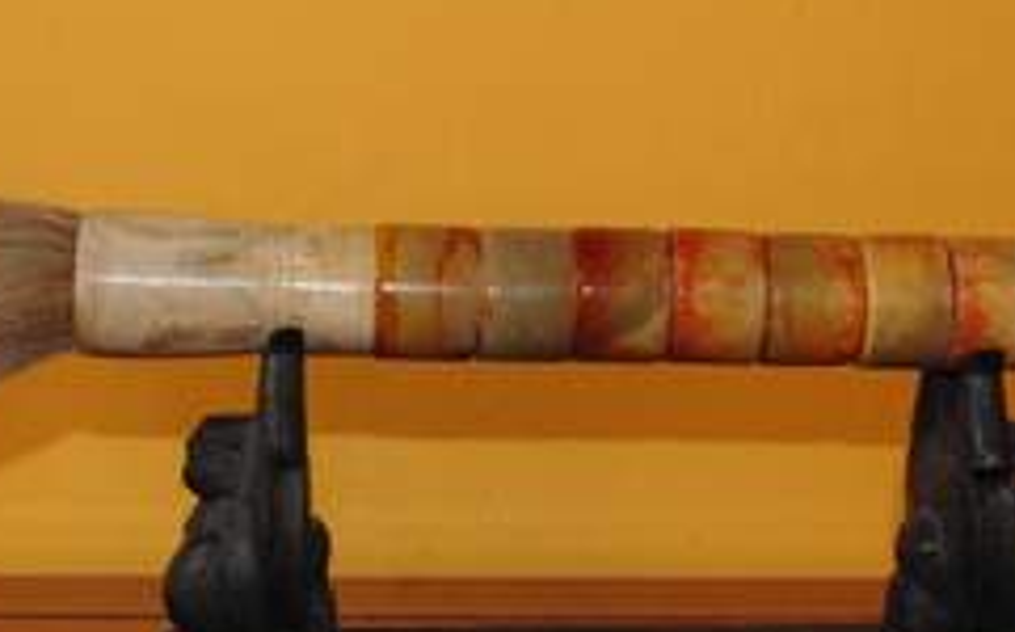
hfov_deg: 26.4
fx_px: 2155
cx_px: 375
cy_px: 244
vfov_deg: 16.7
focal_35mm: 78
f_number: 8
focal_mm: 30.63
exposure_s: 1/45
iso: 1600
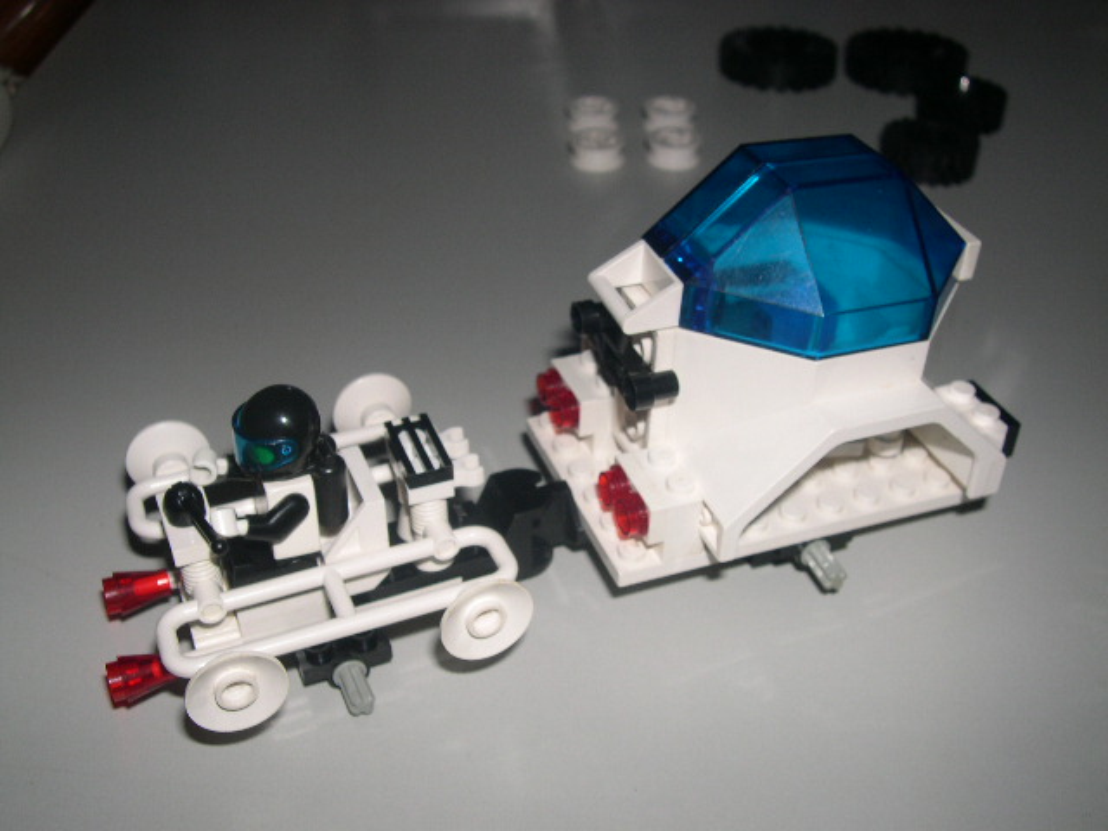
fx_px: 1216
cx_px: 554
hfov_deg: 49.0
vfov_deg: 37.7
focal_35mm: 38
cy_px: 416
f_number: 7.6
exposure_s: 1/60
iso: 100
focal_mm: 8
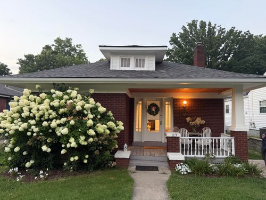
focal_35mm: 24
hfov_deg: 71.6
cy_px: 100
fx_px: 184
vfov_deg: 56.8
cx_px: 133
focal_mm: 6.76
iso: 200
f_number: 1.78
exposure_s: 1/62
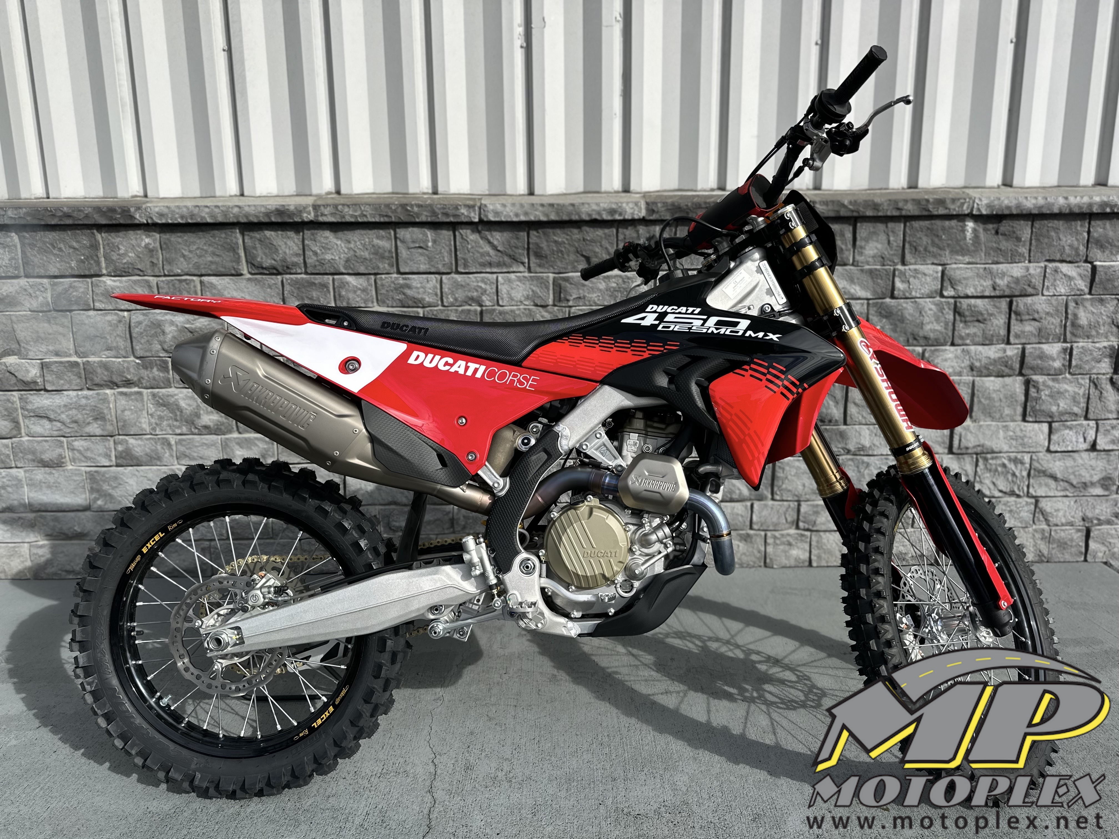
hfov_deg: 71.6
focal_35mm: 24
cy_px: 420
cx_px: 560
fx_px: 776
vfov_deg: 56.8
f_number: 1.78
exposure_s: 1/3472
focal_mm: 6.86
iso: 80
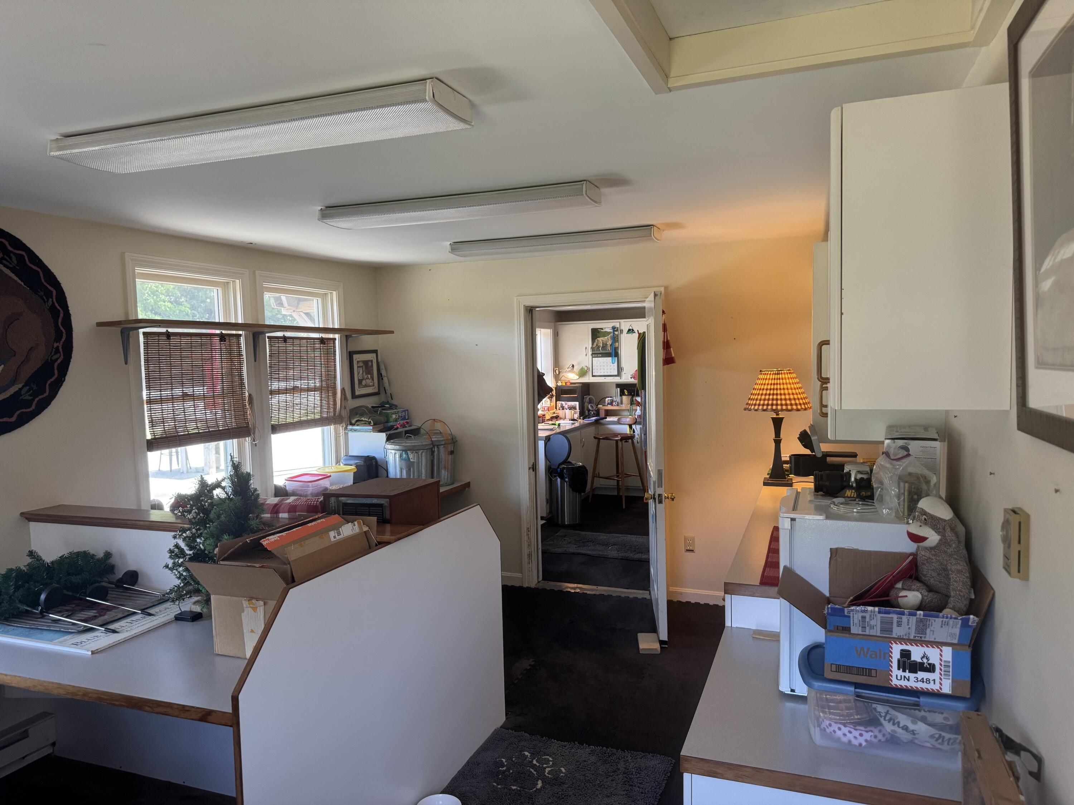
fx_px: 745
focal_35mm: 24
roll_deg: +1.4
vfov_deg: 56.8
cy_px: 402
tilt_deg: -3.1
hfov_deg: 71.6
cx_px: 537
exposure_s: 1/120
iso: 200
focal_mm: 6.76
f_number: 1.78
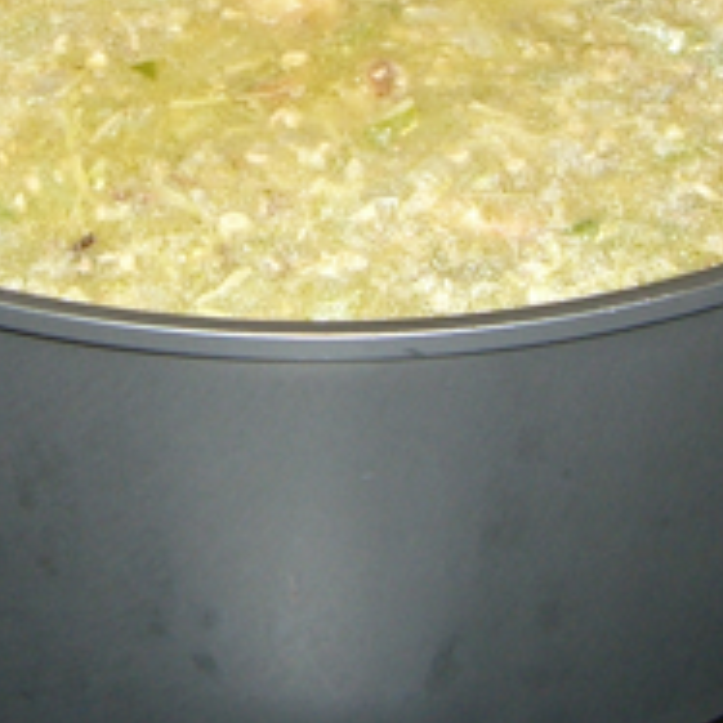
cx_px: 201
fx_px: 2717
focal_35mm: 115
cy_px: -116
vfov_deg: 14.7
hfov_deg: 15.1
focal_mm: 6.2
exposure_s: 1/60
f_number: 2.7
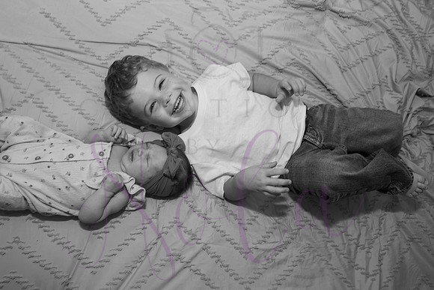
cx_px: 212
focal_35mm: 25
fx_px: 302
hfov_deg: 71.4
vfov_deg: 51.3
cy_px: 141
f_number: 14
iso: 800
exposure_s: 1/320
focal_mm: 24
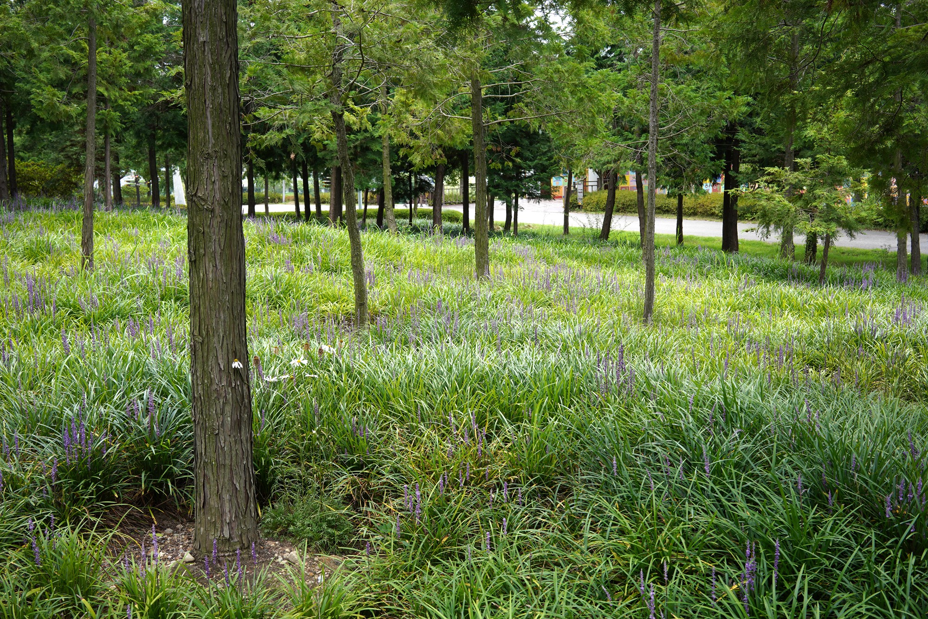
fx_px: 902
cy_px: 310
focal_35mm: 35
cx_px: 464
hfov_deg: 54.4
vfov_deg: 37.9
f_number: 7.1
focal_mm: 35
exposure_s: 1/100
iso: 100
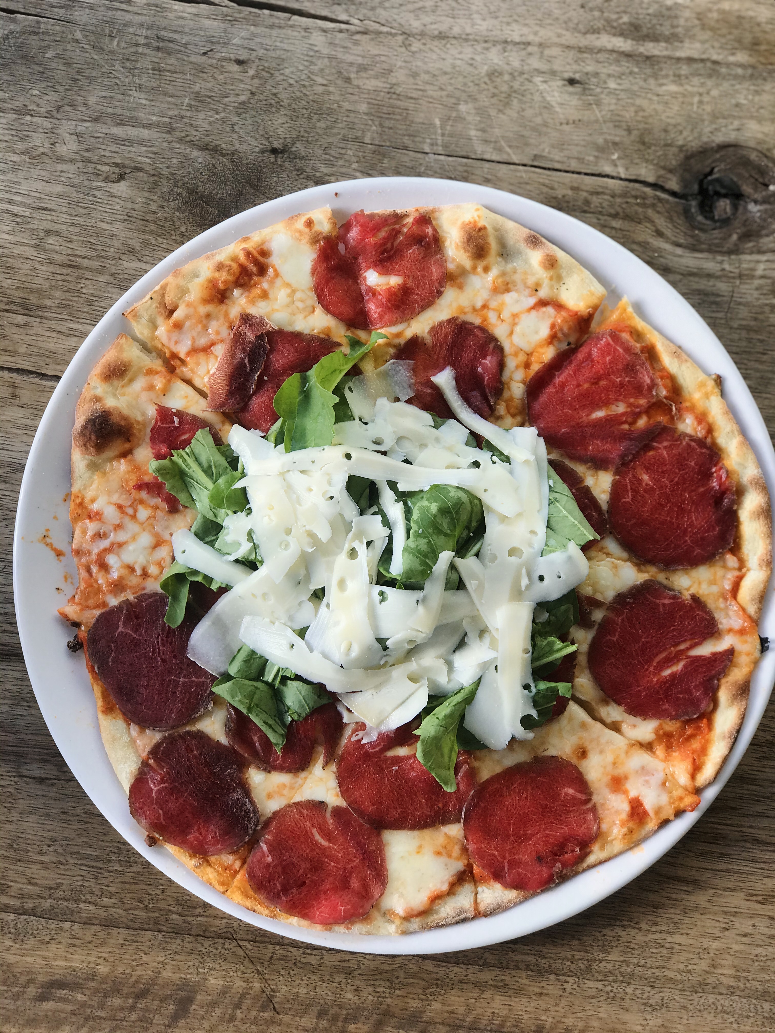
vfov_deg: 33.8
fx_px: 1702
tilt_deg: -82.9
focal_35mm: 57
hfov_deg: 25.7
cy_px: 516
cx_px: 388
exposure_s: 1/100
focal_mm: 6.6
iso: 25
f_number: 2.8
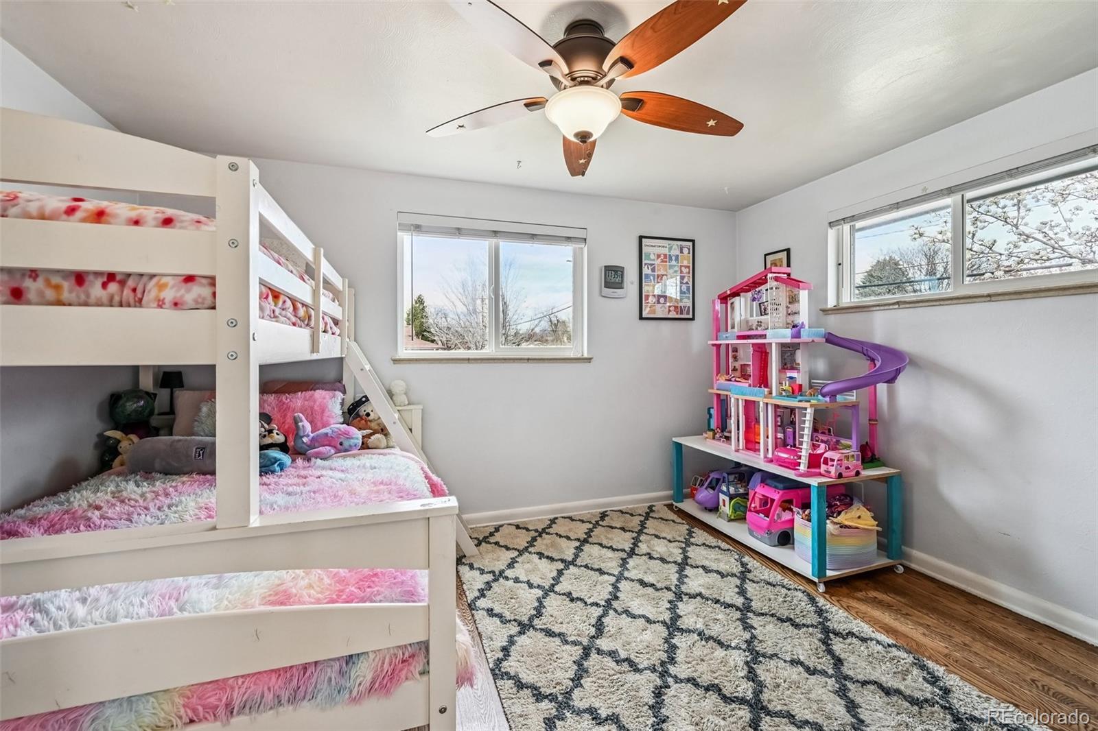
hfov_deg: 100.4
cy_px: 366
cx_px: 549
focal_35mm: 15
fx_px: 457
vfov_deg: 77.3
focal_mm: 15
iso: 400
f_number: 10
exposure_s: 1/20
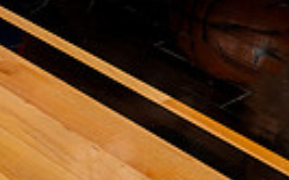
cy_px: -267
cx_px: 100
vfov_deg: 8.6
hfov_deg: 15.1
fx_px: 1086
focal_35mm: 138
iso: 250
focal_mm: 40
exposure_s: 1/400
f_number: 8
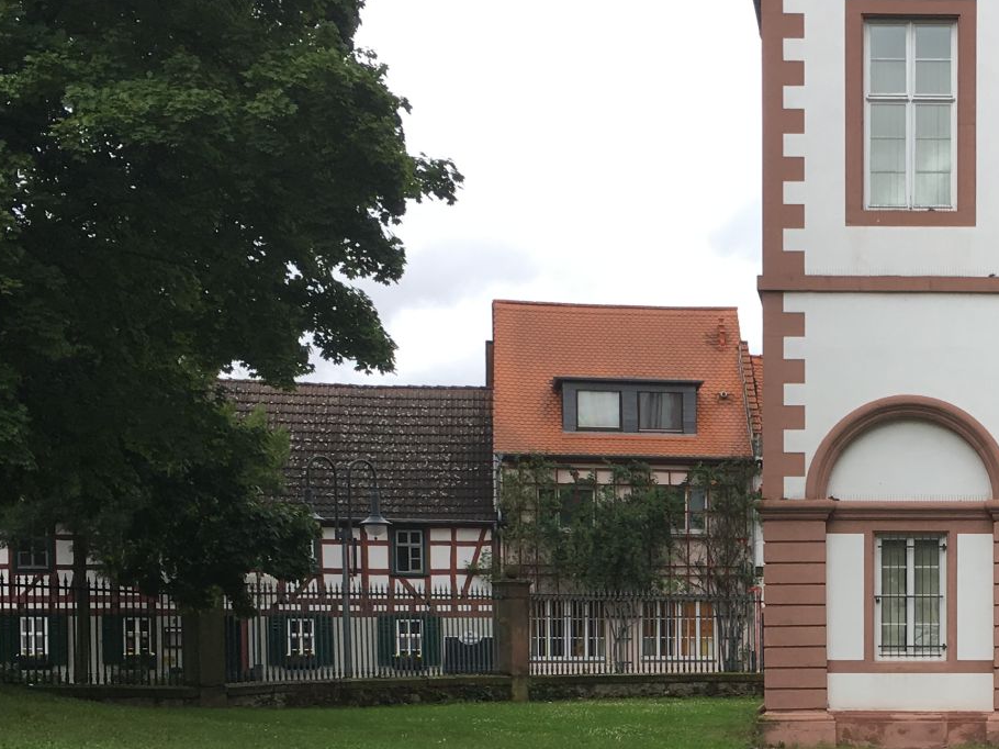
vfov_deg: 21.0
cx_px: 899
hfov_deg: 27.5
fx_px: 1962
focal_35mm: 68
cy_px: 714
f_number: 2.2
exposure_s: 1/463
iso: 25
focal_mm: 4.15
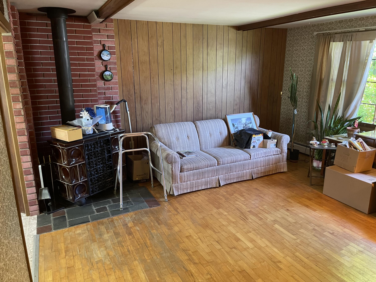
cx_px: 188
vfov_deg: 54.9
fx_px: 272
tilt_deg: -15.8
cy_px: 141
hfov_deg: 69.4
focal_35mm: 25
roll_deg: +0.7
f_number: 1.6
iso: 500
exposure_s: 1/40
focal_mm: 5.1
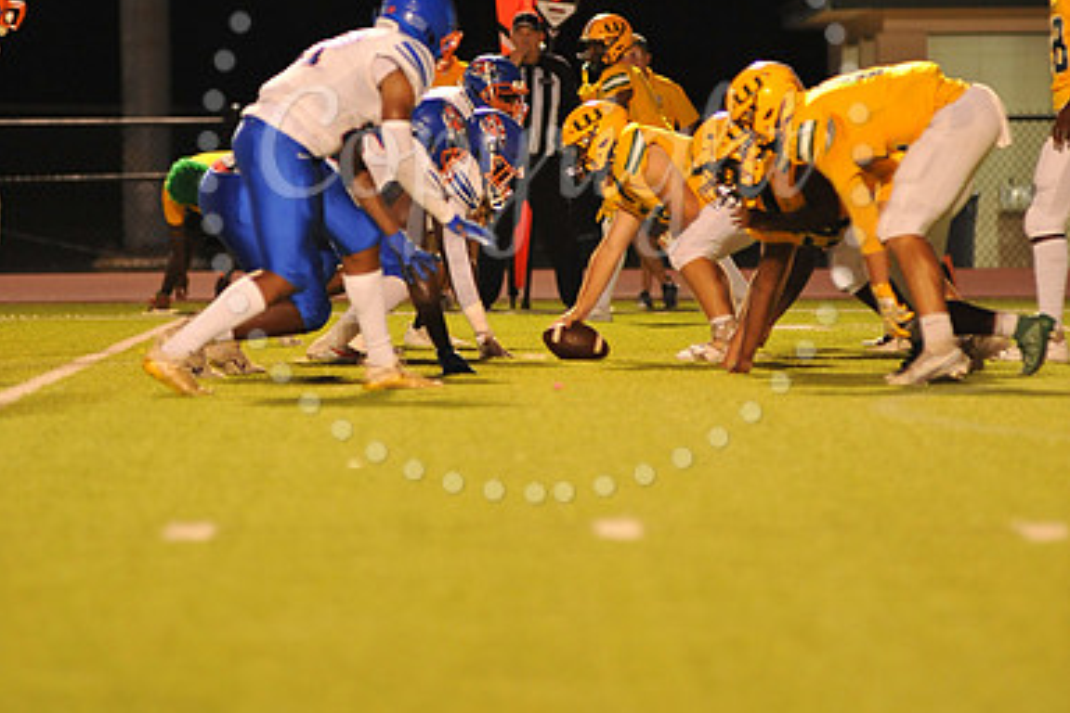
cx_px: 535
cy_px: 162
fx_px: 8975
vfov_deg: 4.5
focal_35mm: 302
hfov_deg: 6.8
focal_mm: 200
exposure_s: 1/250
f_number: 3.2
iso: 2000
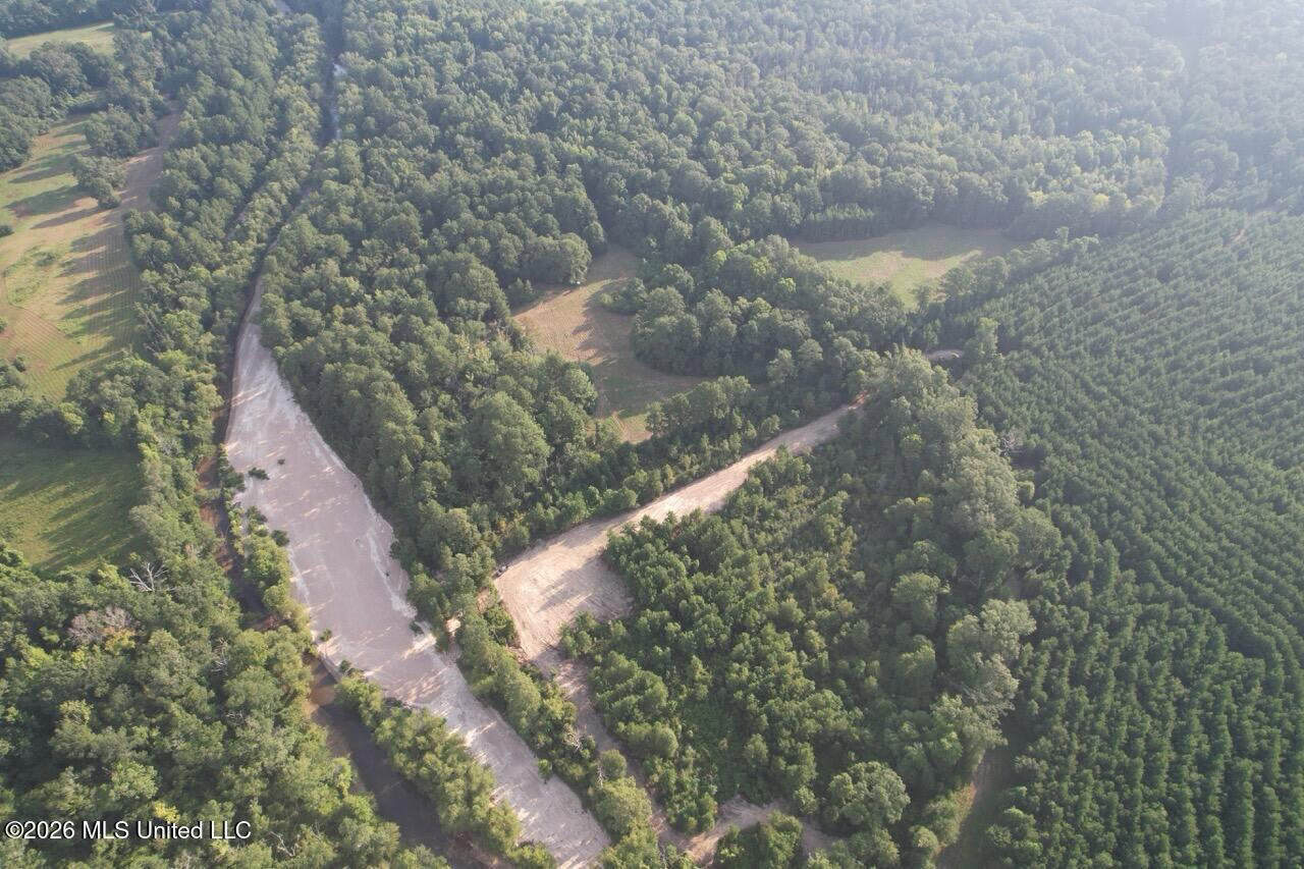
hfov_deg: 78.6
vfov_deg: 57.2
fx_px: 797
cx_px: 652
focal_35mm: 22
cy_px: 434
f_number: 2.8
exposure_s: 1/350
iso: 100
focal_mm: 8.4
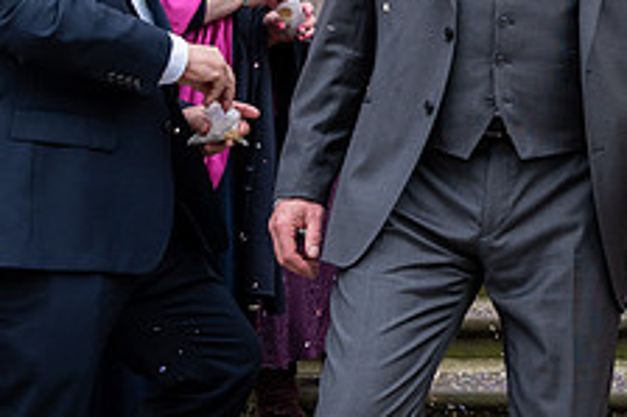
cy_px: 14
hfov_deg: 28.1
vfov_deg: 19.2
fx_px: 1201
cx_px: 566
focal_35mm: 69
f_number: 8
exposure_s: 1/400
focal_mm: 24
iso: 560
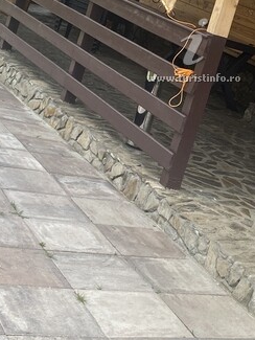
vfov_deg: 23.5
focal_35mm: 82
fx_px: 805
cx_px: 211
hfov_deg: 17.8
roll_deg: -17.9
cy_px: 66
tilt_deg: -3.6
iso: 32
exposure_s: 1/274
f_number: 1.8
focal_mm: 4.25
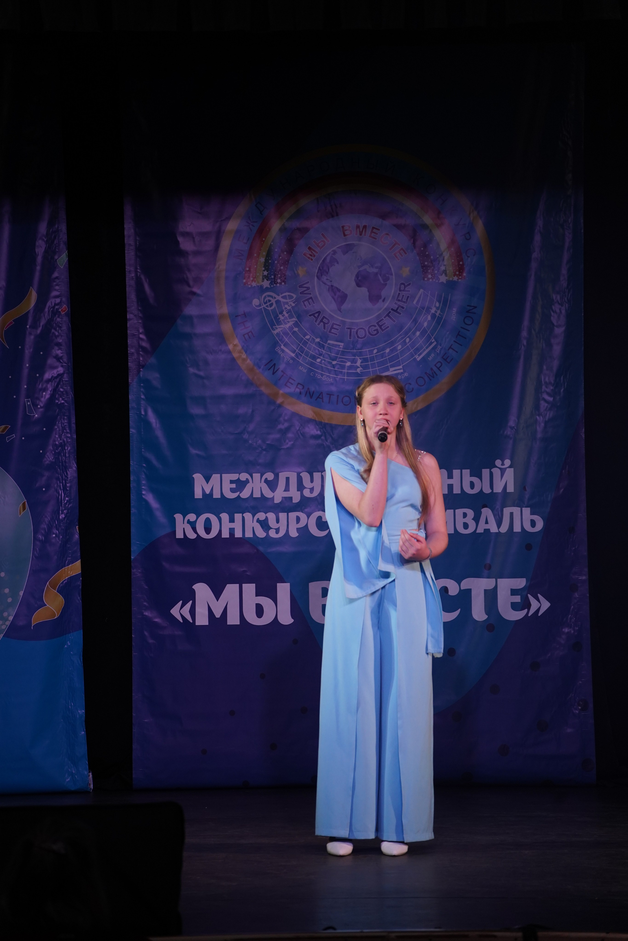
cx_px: 314
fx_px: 3925
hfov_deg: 9.1
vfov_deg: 13.7
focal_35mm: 150
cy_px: 470
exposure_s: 1/250
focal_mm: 150
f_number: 5.6
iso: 1600
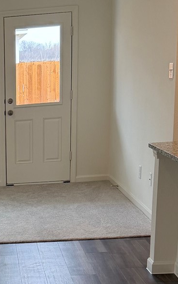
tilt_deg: -17.0
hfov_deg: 13.8
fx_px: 683
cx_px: -99
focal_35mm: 88
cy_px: 296
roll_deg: +4.1
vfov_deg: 22.5
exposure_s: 1/120
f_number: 1.78
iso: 125
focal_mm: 6.76
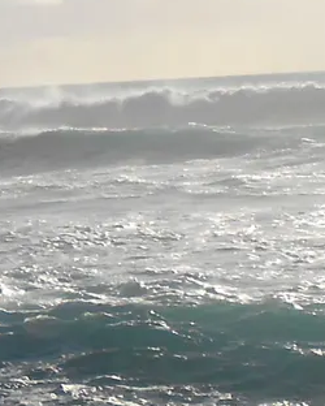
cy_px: 65
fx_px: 1874
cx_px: -716
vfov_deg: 12.3
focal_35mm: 156
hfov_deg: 8.1
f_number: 11.5
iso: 80
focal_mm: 4.6
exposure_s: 1/320
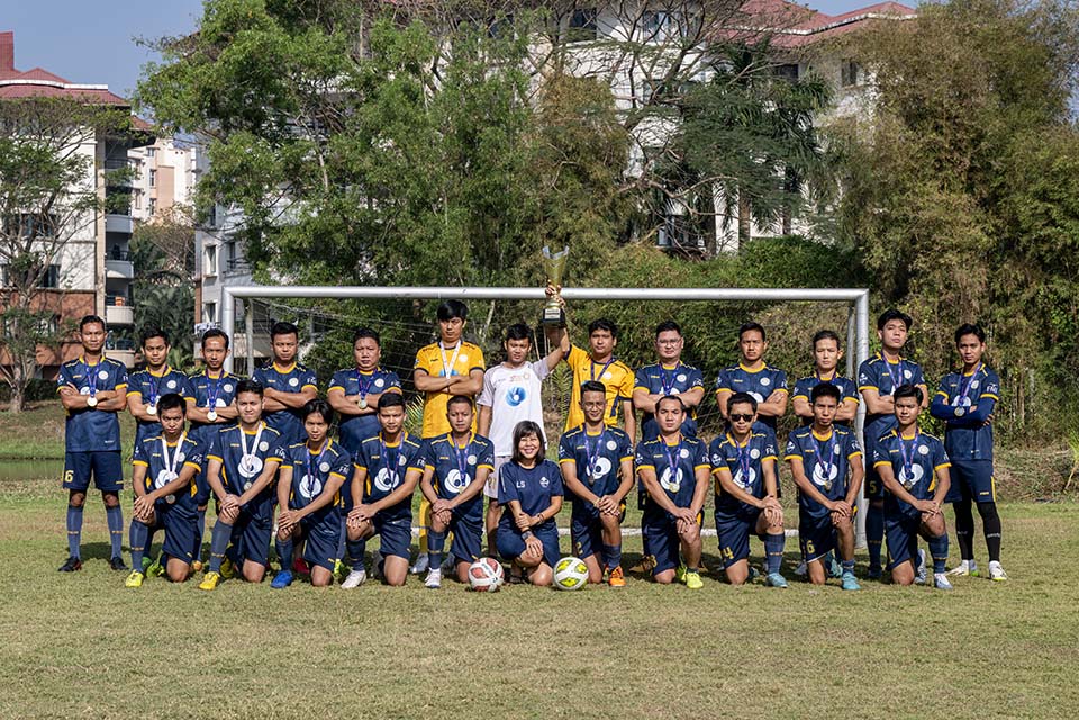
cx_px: 540
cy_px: 360
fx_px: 2098
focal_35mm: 70
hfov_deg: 28.8
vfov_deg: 19.5
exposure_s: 1/640
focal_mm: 70
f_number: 9
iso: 220
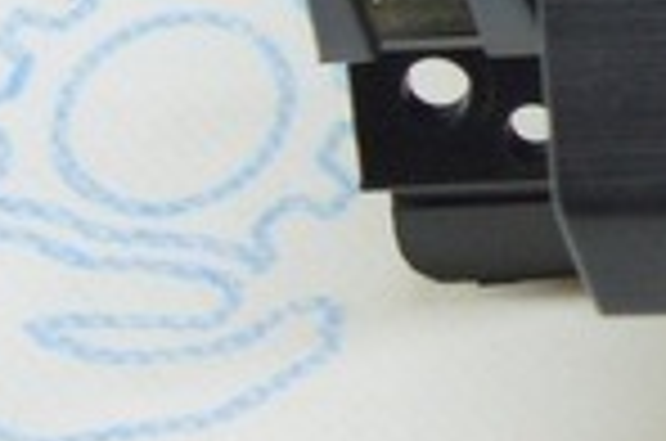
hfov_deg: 9.9
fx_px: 3452
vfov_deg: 7.1
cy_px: -434
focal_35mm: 187
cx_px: 1498
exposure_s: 1/50
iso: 400
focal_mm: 18
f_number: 3.5
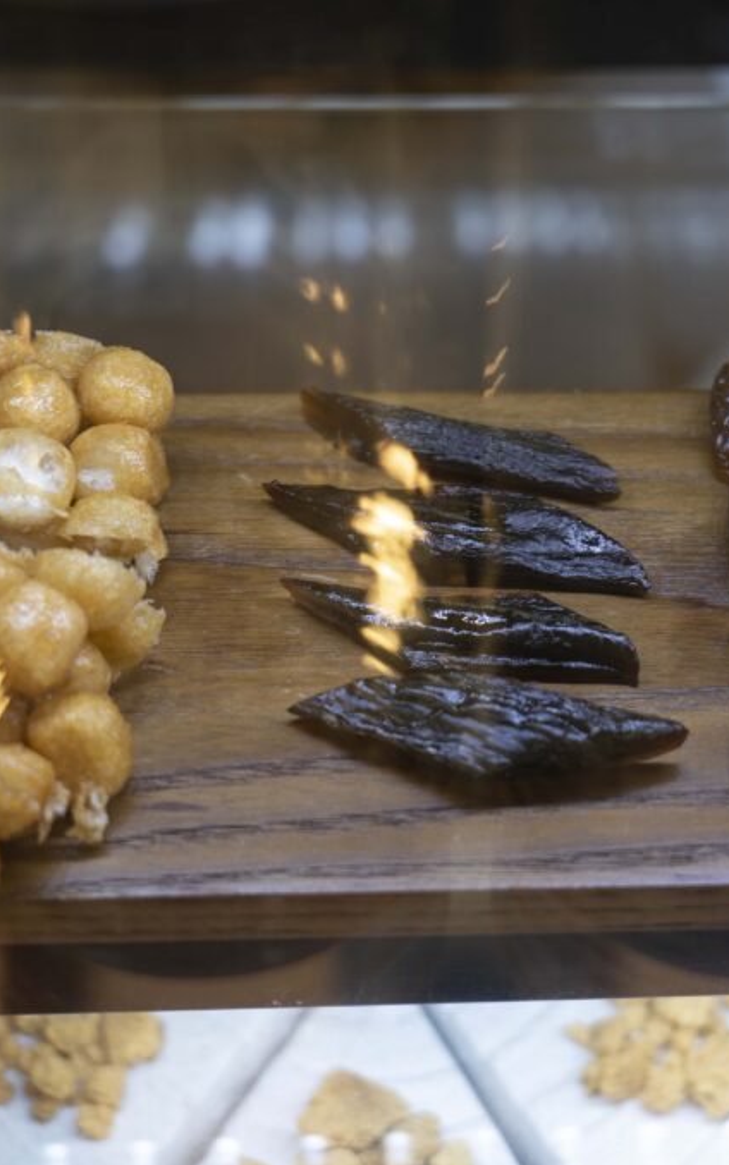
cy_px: 585
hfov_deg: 16.3
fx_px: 2542
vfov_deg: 25.8
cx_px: 478
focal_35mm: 80
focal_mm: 52
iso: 320
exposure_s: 1/60
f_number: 5.6
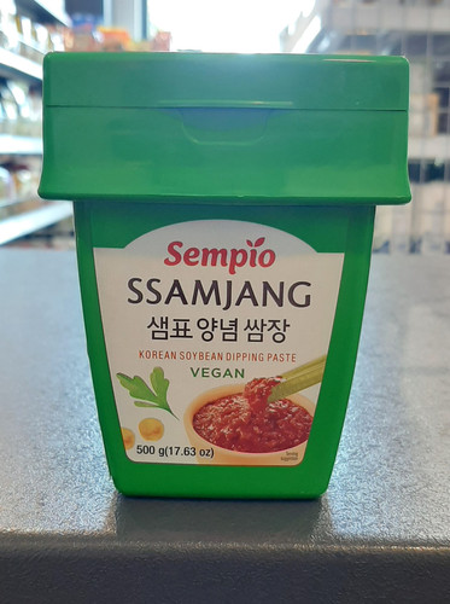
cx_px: 225
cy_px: 302
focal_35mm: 27
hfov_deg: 51.2
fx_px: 470
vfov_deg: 65.4
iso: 160
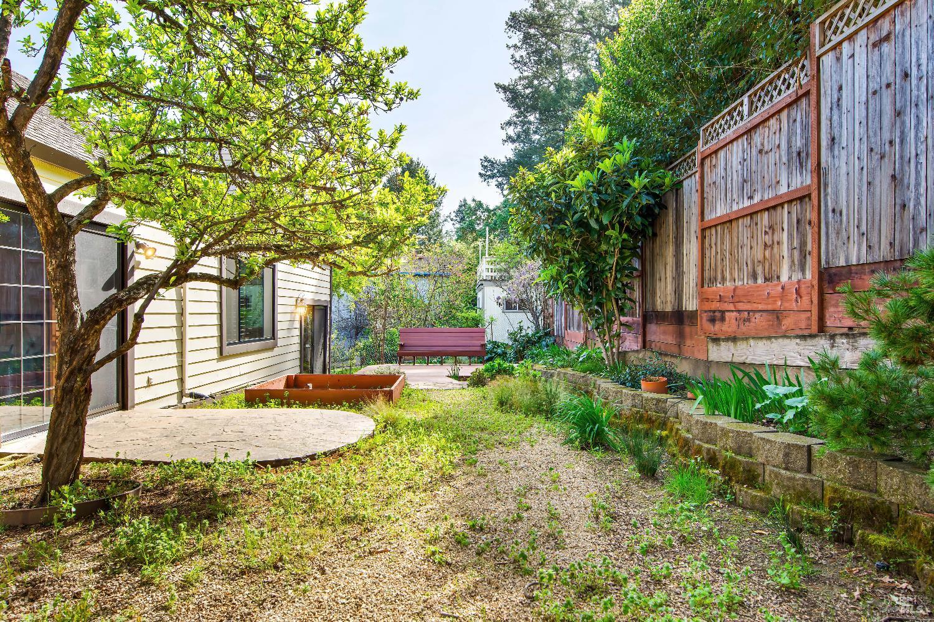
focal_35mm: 21
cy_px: 311
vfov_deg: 59.5
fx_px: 545
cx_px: 467
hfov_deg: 81.2
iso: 100
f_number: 6.3
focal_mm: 14
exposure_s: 1/160
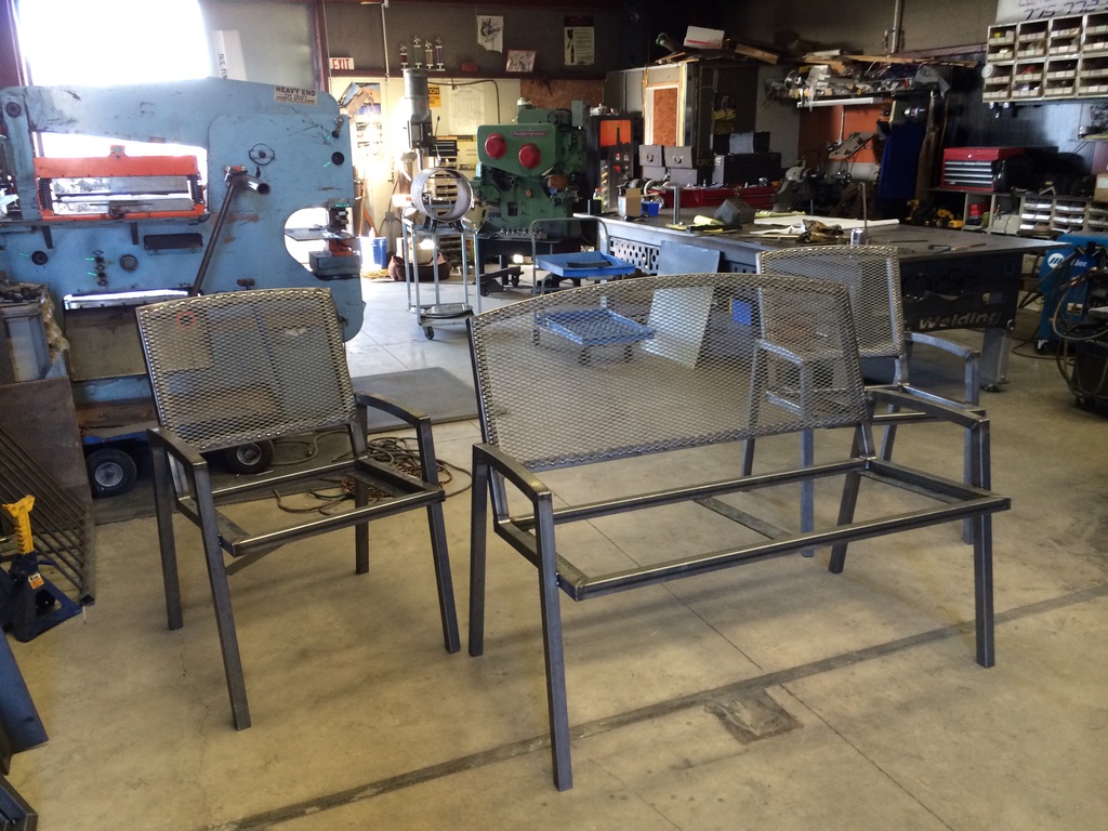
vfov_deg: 46.8
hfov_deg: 60.0
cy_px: 416
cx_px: 554
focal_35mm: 30
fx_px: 960
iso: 125
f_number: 2.2
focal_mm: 4.12
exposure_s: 1/30
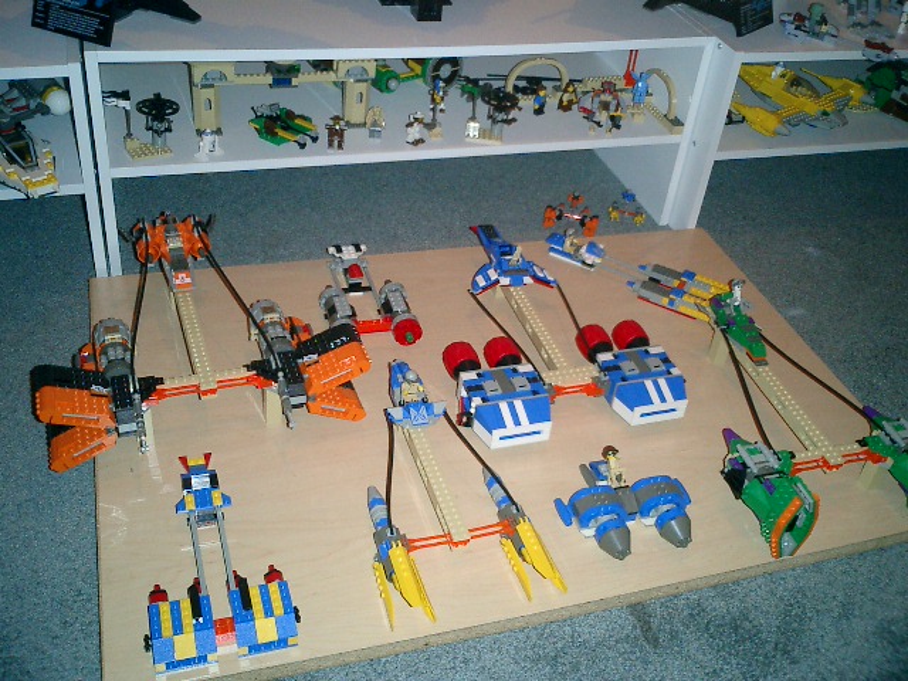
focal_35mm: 36
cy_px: 340
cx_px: 454
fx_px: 944
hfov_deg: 51.4
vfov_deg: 39.7
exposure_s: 1/30
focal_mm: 7.5
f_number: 3.2
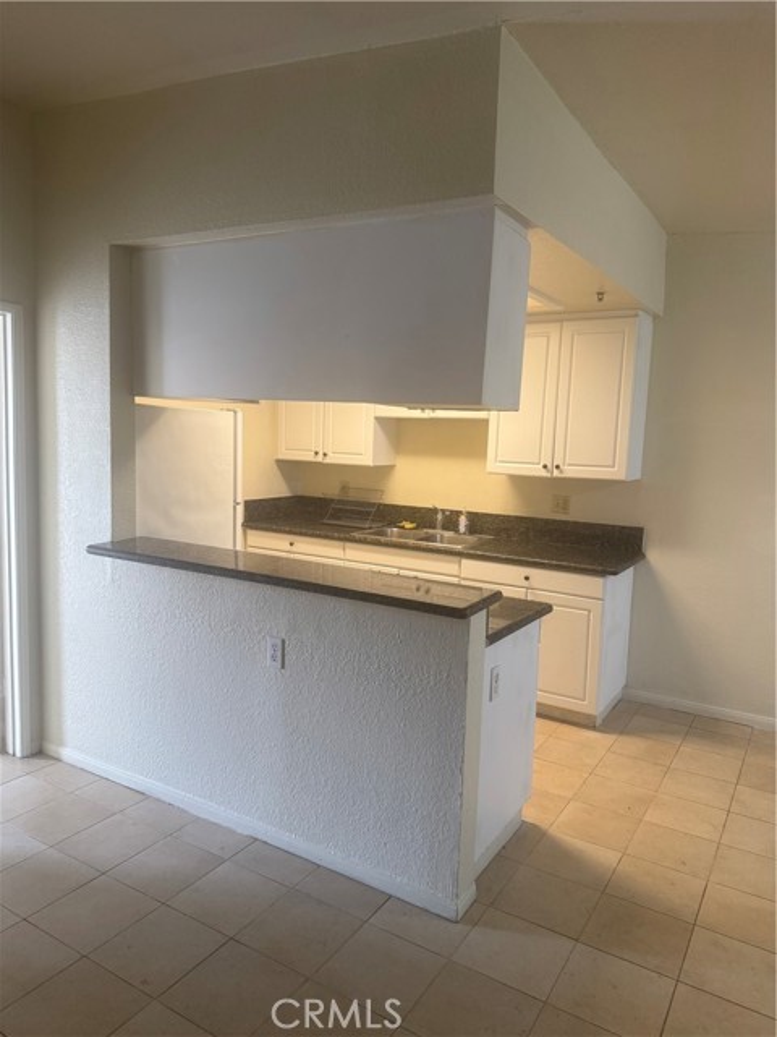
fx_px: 718
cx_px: 388
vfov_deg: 71.6
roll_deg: -1.9
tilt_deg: -5.5
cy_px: 518
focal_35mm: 24
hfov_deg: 56.8
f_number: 1.78
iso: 160
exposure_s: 1/120
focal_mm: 6.76
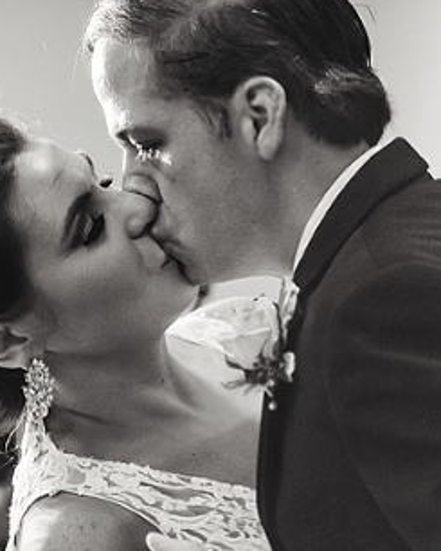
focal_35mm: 165
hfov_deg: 9.3
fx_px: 2691
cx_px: 77
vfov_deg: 11.7
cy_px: 397
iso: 1250
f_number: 2.8
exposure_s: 1/200
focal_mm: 70
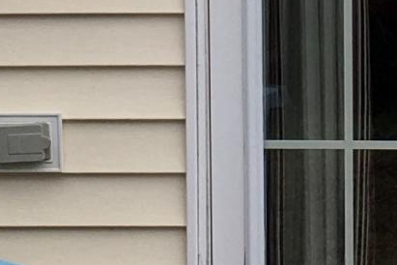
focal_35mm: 220
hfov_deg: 9.2
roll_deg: -0.3
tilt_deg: -3.8
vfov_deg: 6.2
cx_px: 514
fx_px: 2426
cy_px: -112
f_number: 2.2
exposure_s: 1/100
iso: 25
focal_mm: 4.15
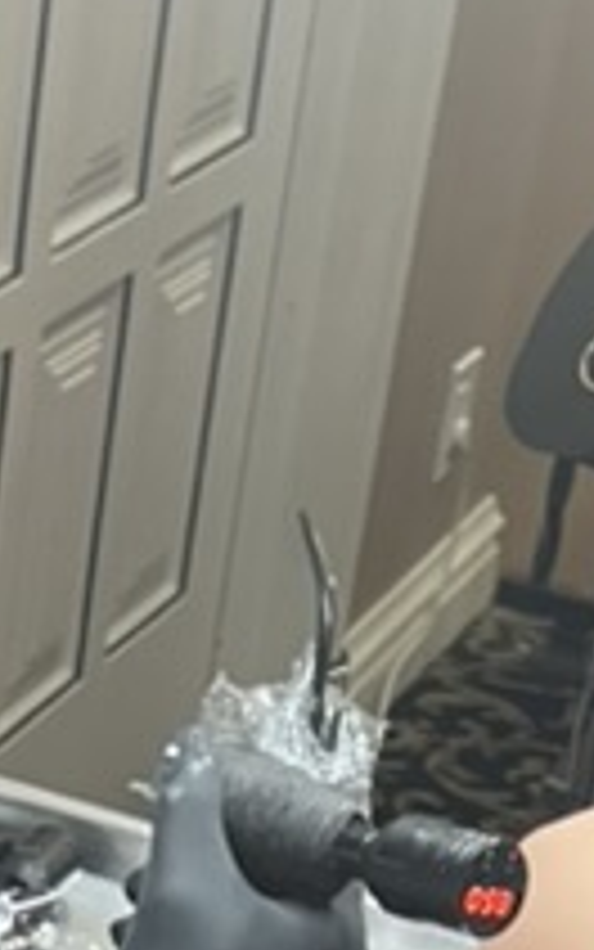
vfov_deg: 14.2
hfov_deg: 9.7
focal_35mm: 134
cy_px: 1562
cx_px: 68
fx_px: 3468
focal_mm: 5.7
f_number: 1.5
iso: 200
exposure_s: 1/60
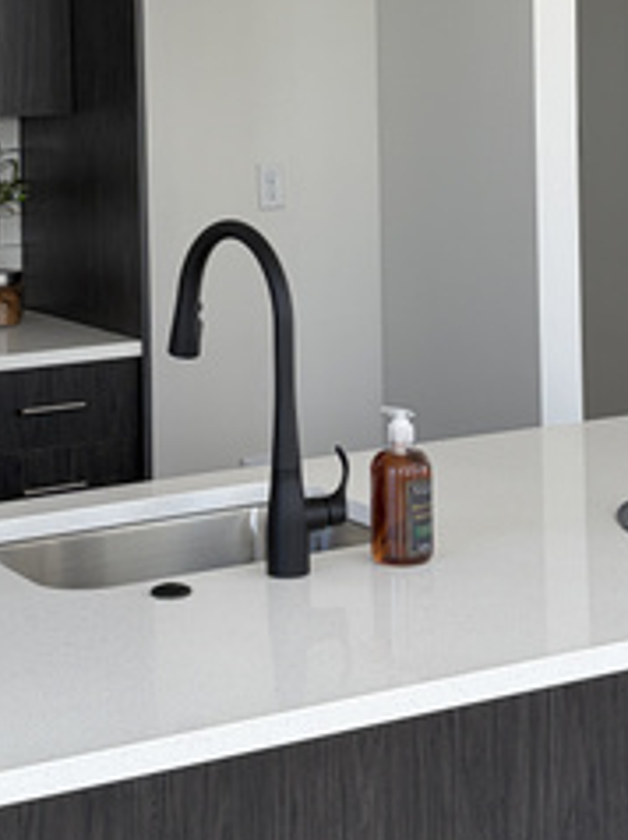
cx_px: 307
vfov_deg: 22.7
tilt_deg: -0.8
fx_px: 2036
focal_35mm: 84
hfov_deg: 17.5
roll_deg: +0.9
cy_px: 71
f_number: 1.6
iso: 40
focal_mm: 5.96
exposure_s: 1/196
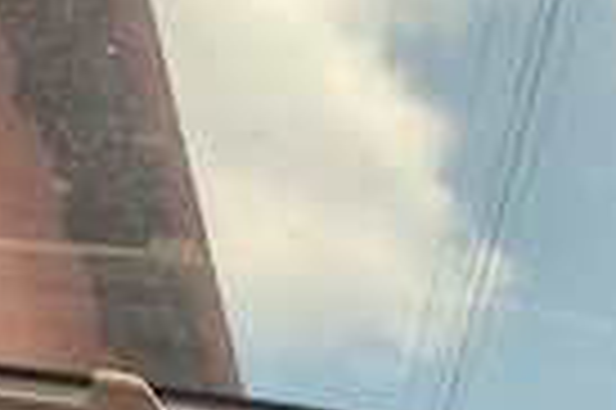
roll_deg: -19.0
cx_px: 207
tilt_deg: +27.2
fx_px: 1350
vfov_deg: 16.1
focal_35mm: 79
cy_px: 563
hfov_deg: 25.6
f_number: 1.8
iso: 40
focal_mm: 4.25
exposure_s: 1/121
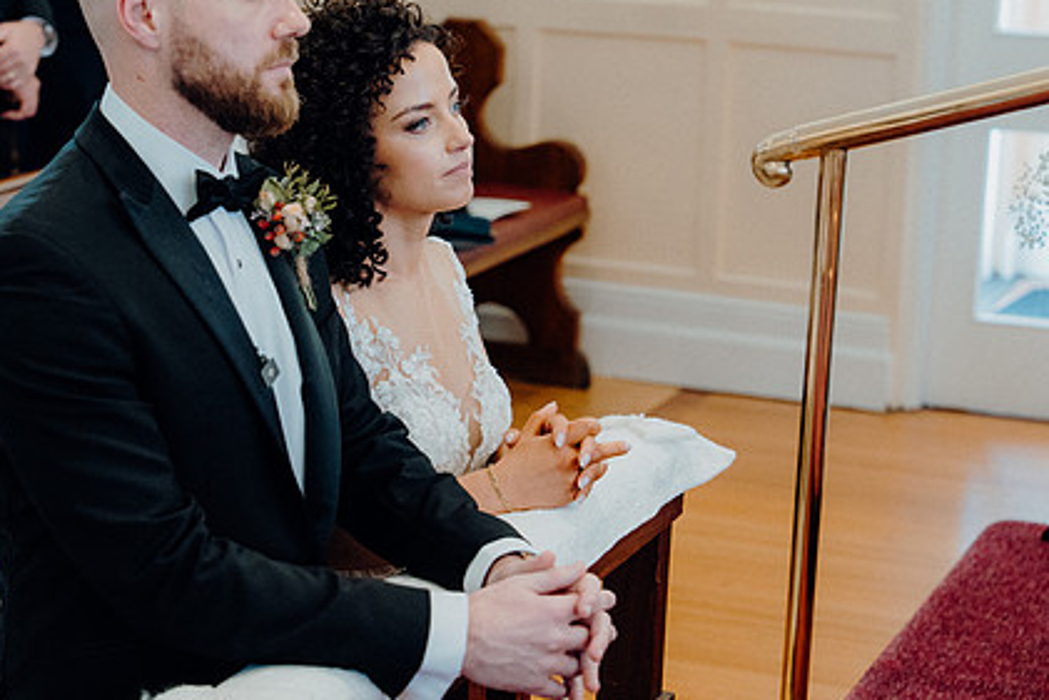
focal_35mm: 91
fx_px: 2652
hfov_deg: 22.3
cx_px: 339
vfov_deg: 15.0
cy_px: 265
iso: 2500
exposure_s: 1/160
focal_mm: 66
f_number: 3.5
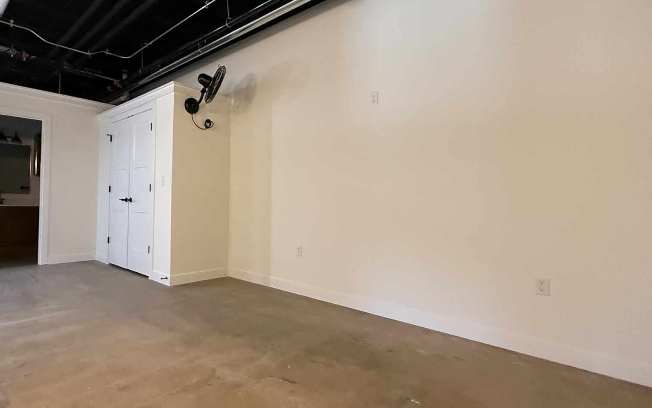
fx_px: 355
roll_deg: -0.9
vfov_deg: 59.6
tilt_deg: +2.7
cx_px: 244
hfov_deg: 83.4
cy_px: 190
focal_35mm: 20
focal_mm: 2.22
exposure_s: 1/60
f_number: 2.2
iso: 800
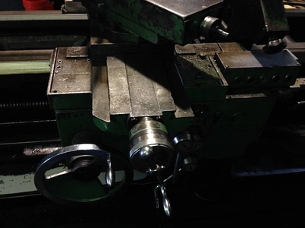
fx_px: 291
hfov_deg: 55.4
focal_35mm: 33
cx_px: 152
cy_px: 114
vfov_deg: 42.9
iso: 50
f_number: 2.4
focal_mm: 4.12
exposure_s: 1/23
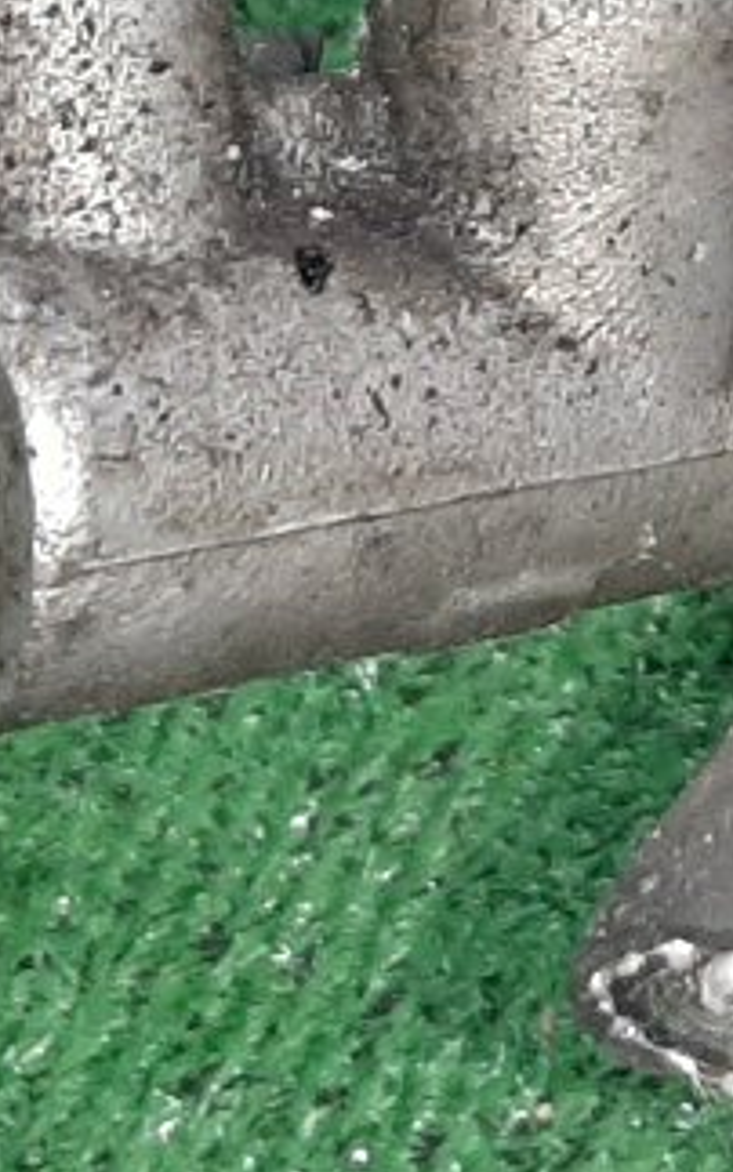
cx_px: 1234
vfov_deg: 16.7
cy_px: 69
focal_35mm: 123
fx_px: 3930
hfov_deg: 10.2
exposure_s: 1/50
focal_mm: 3.93
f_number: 1.7
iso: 226
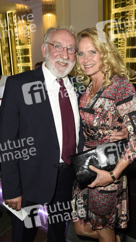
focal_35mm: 31
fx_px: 199
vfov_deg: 62.6
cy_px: 121
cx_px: 72
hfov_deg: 37.7
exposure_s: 1/50
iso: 800
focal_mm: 29
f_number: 5.6
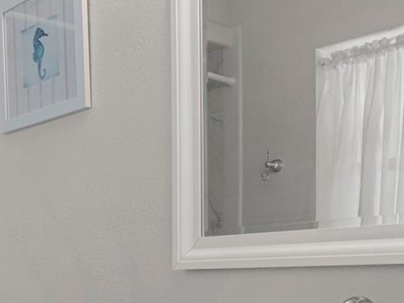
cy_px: 282
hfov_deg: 28.9
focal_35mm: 63
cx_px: -4
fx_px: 730
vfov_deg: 22.7
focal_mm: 13
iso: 320
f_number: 8
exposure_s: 1/2
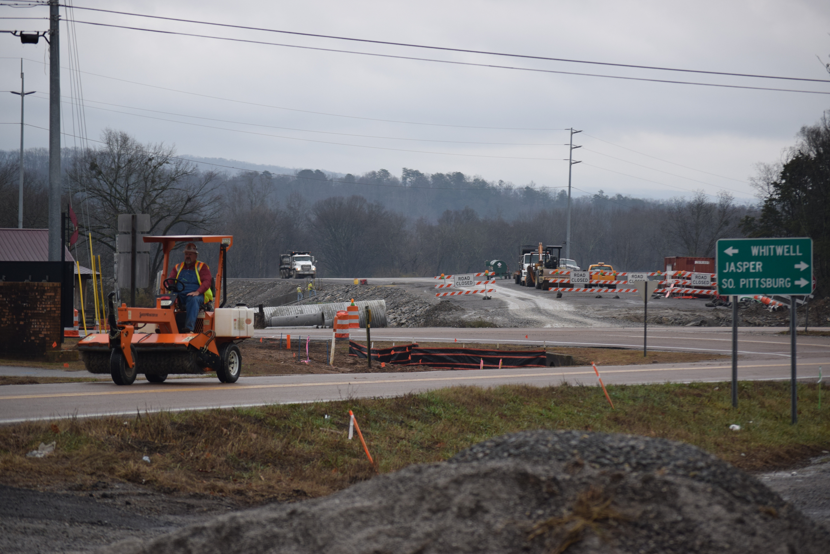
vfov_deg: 10.6
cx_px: 415
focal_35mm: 129
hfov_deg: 15.9
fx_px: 2974
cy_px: 277
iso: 400
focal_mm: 86
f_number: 4.5
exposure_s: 1/320
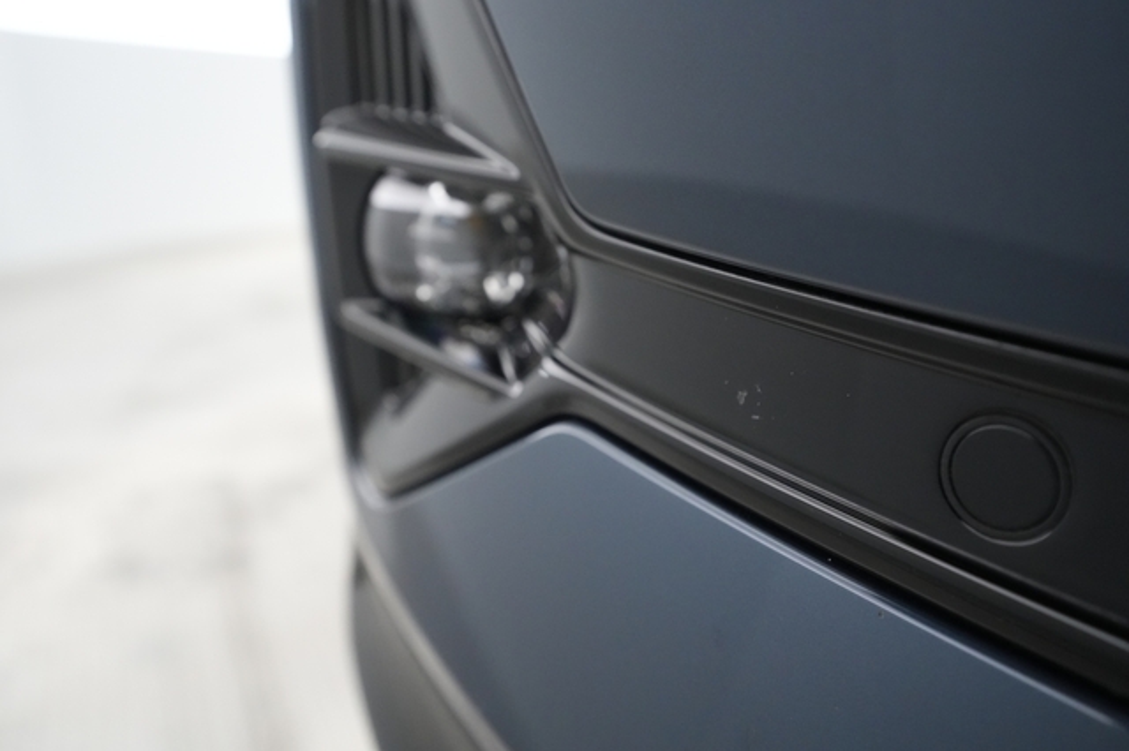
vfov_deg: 46.4
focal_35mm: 28
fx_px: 878
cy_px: 376
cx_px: 564
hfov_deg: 65.5
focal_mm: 28
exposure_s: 1/100
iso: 6400
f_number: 5
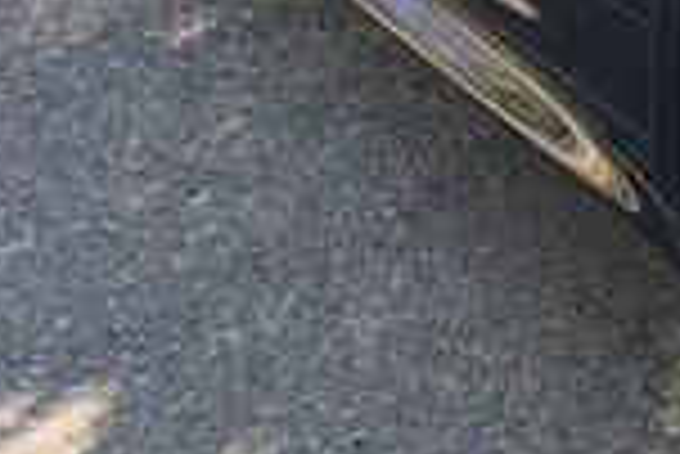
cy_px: -187
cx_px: 1378
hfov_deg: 13.3
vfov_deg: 10.1
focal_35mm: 132
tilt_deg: -18.8
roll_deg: -3.0
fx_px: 2496
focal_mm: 4.15
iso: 25
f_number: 2.2
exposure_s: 1/211
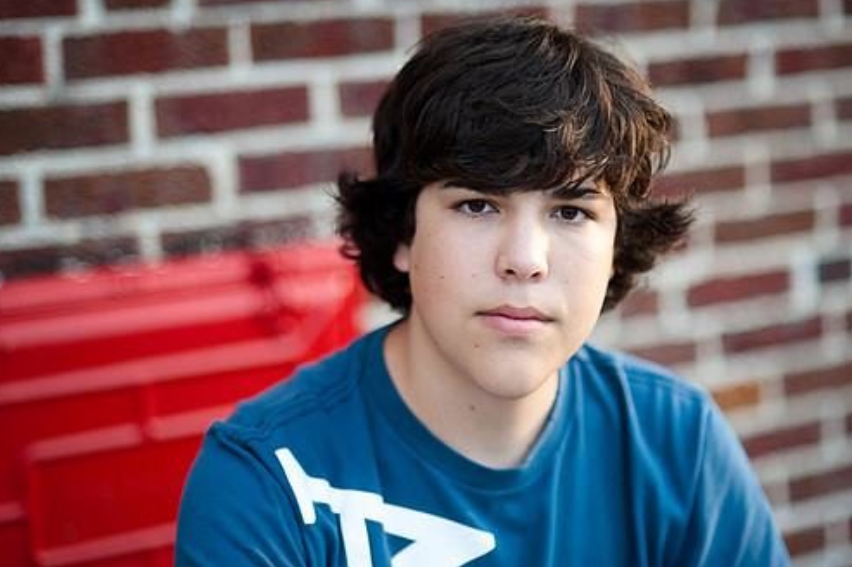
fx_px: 2365
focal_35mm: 100
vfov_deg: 13.7
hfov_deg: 20.4
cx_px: 475
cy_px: 294
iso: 200
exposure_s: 1/500
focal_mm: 85
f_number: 1.8
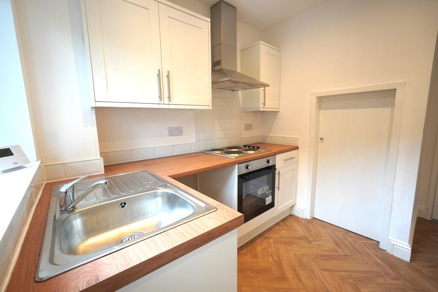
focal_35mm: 15
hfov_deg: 100.4
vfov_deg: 77.3
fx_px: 183
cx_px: 219
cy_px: 146
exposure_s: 1/160
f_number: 4
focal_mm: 10
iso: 640
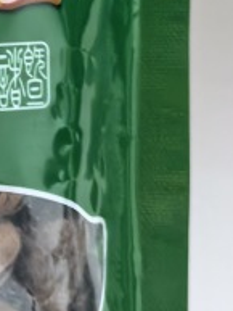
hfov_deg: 9.1
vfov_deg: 13.2
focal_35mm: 149
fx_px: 1336
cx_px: -309
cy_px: 75
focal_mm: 5.75
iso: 400
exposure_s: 1/33.3
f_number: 2
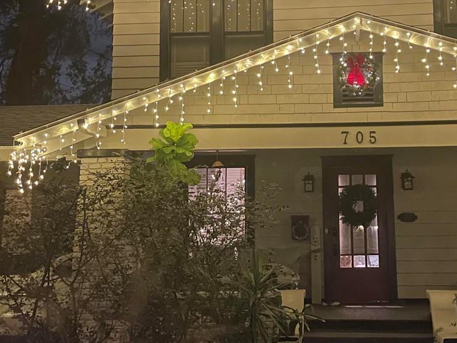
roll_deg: -0.1
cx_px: 276
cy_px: 116
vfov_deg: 26.0
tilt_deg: +10.4
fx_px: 739
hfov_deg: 34.2
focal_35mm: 56
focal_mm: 4.2
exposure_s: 1/24
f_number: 1.6
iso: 1000
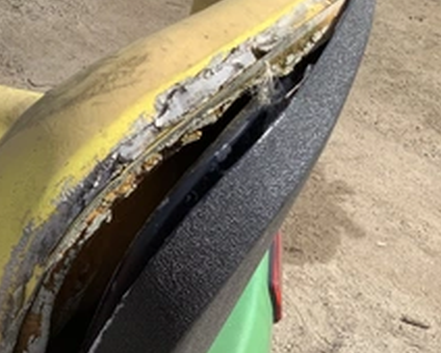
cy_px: 284
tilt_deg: -45.6
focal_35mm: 57
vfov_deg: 26.2
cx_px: 60
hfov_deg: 31.7
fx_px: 745
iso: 25
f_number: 2.4
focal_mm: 3.3
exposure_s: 1/1253
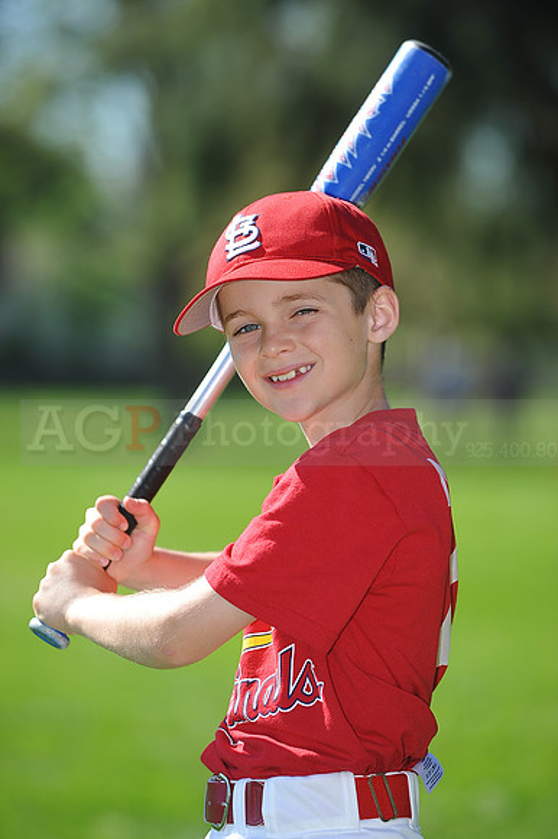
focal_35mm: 200
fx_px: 4655
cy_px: 420
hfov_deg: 6.9
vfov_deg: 10.3
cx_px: 279
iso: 200
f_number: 4.5
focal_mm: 200
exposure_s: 1/800
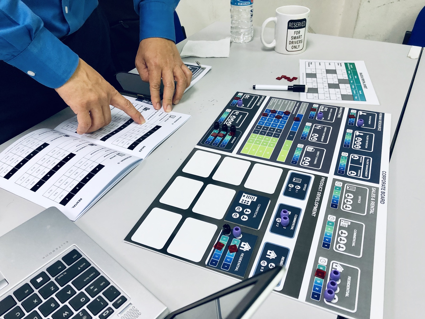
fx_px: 344
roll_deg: +2.9
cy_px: 160
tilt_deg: -39.5
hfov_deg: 63.4
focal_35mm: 28
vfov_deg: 49.7
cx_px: 212
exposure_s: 1/33
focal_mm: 4
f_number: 1.8
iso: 40
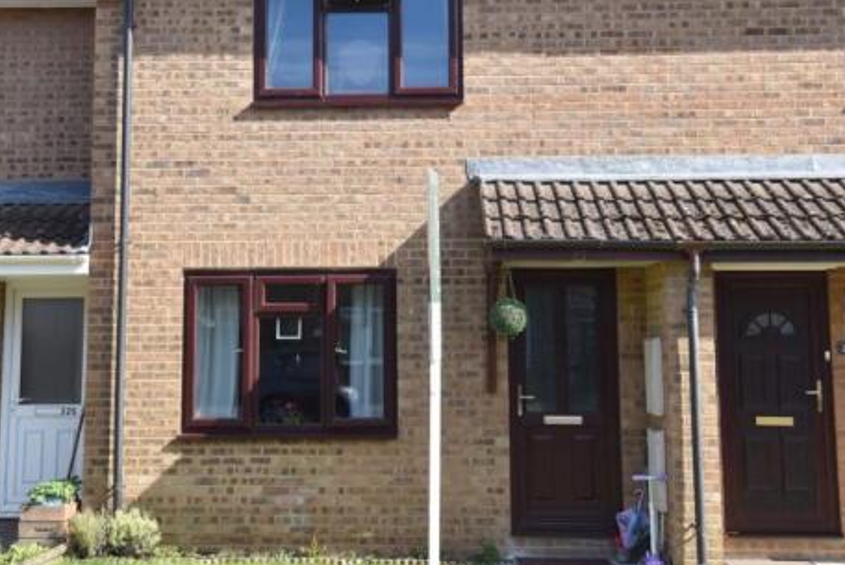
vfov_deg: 31.2
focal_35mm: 43
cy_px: 225
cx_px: 391
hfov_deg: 45.4
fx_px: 1010
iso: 100
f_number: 11
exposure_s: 1/50
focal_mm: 20
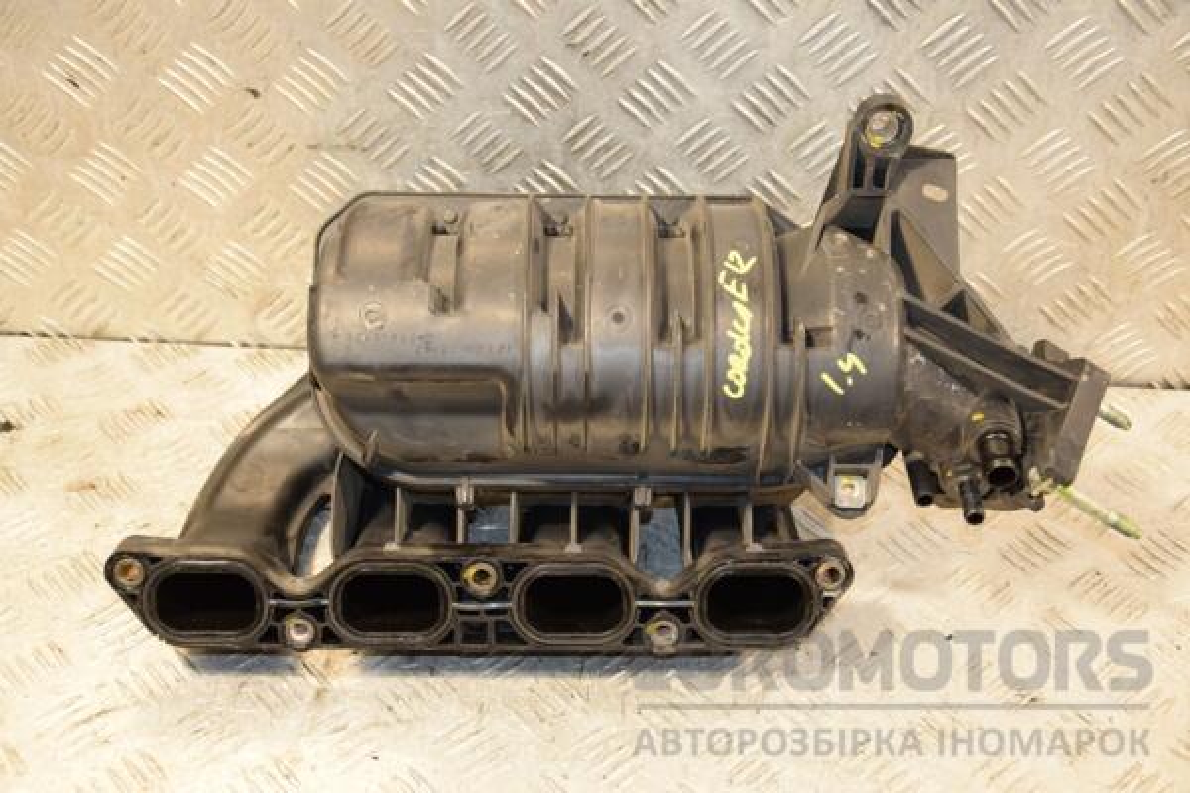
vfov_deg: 26.5
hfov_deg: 38.9
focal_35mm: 51
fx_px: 1686
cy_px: 396
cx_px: 595
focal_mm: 34
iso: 800
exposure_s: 1/100
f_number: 5
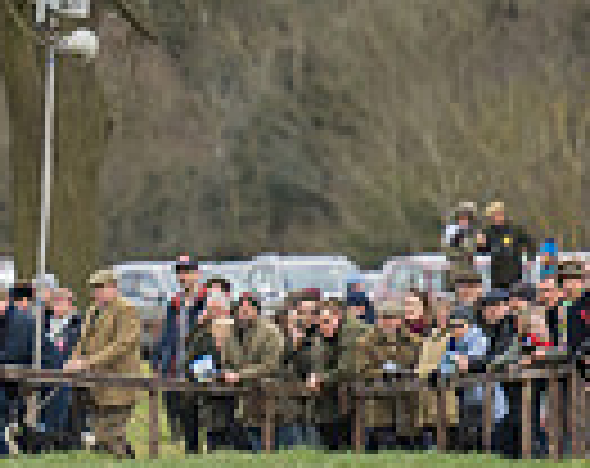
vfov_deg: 1.1
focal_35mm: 1455
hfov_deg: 1.3
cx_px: -607
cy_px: 180
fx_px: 25331
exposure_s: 1/1000
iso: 400
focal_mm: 200
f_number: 2.8
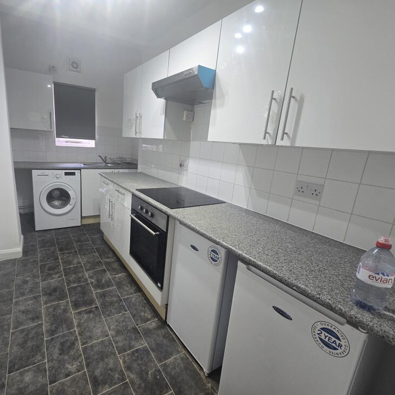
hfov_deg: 86.7
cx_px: 165
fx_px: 207
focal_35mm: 16
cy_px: 197
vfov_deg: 87.4
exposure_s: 1/50
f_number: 2.2
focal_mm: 2.2
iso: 160
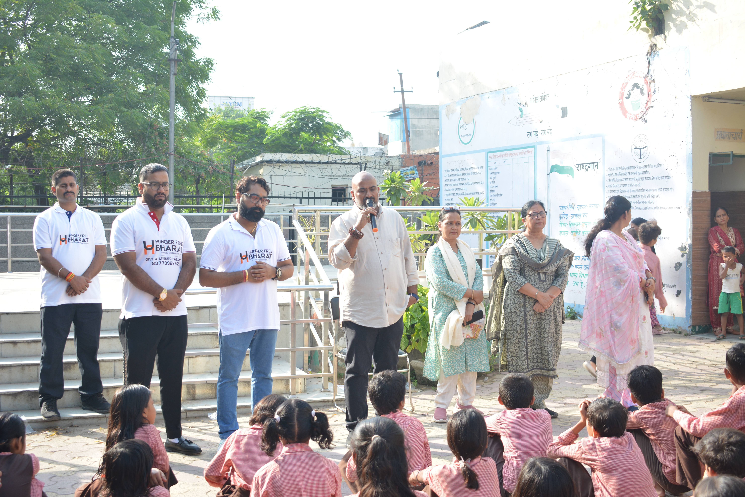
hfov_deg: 45.0
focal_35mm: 44
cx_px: 372
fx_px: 900
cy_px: 248
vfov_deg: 30.8
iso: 200
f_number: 5
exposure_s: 1/200
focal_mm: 29
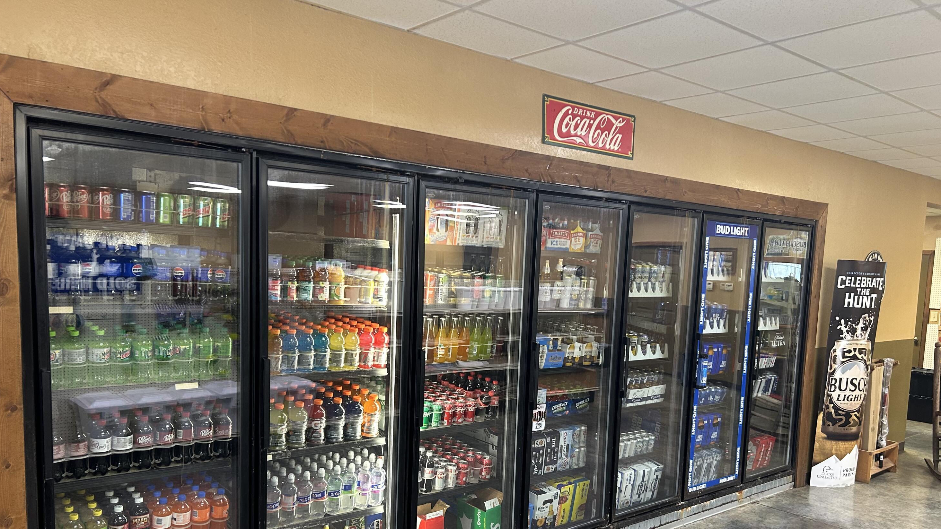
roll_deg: -1.7
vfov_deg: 39.8
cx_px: 467
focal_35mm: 29
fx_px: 724
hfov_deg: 66.1
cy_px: 340
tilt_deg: -6.1
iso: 160
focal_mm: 5.7
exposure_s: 1/60
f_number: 1.5
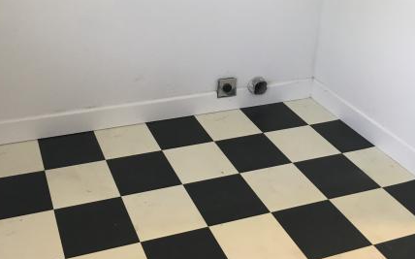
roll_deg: -1.6
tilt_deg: -20.2
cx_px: 175
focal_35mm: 46
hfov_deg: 43.4
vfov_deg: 27.3
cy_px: 44
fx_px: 520
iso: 64
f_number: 2.2
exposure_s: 1/30
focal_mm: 4.15
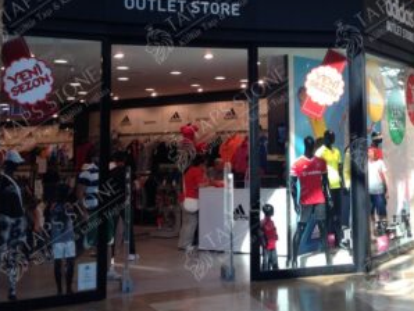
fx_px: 706
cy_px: 65
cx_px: 315
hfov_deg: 32.0
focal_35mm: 59
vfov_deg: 24.5
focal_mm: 4.12
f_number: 2.4
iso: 80
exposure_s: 1/120
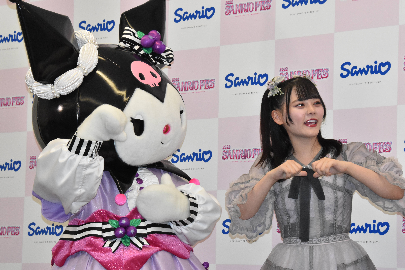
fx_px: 1654
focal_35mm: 147
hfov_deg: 14.0
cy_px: 135
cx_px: 202
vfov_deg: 9.3
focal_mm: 98
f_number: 11
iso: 3200
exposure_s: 1/200
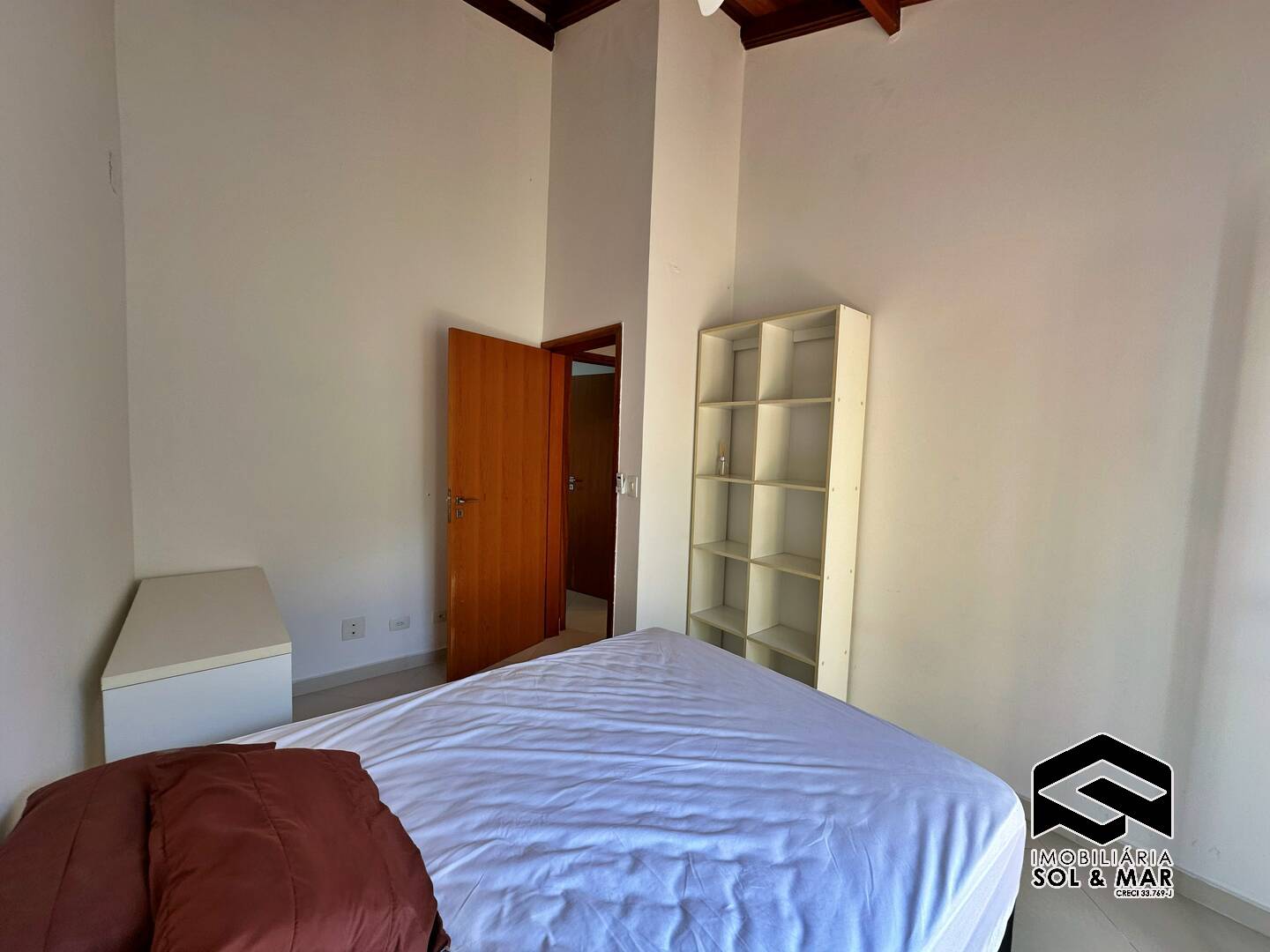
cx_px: 635
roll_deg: -2.0
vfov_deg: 85.7
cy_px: 476
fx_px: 514
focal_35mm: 14
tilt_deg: -4.0
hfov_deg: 102.1
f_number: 2.2
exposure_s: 1/99
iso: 64
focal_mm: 2.22
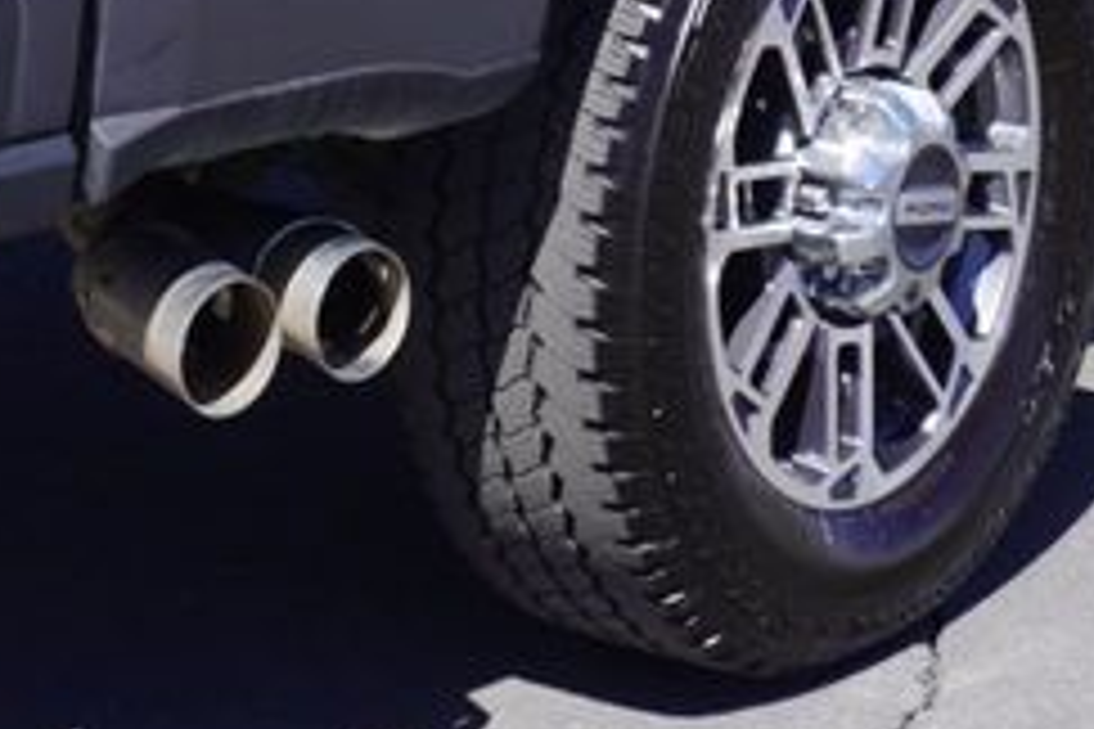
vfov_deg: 8.8
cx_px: 360
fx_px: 4619
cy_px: -364
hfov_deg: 13.5
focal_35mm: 152
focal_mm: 24
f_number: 9
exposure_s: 1/125
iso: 100
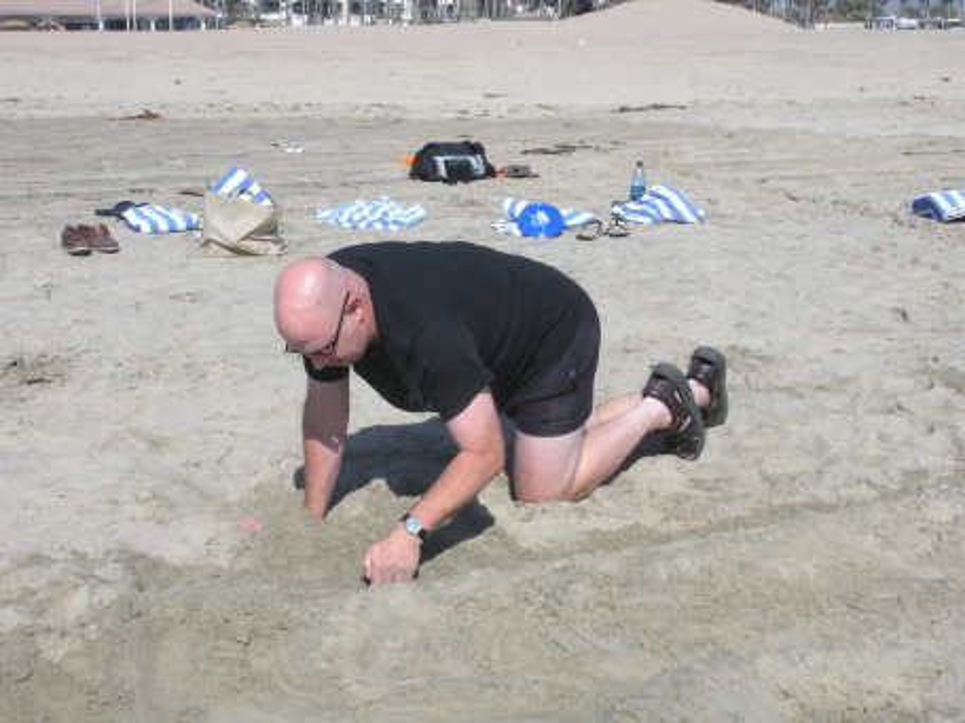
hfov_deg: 36.8
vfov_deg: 28.0
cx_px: 482
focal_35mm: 52
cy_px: 362
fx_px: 1450
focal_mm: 9.1
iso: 64
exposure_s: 1/580
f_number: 4.4
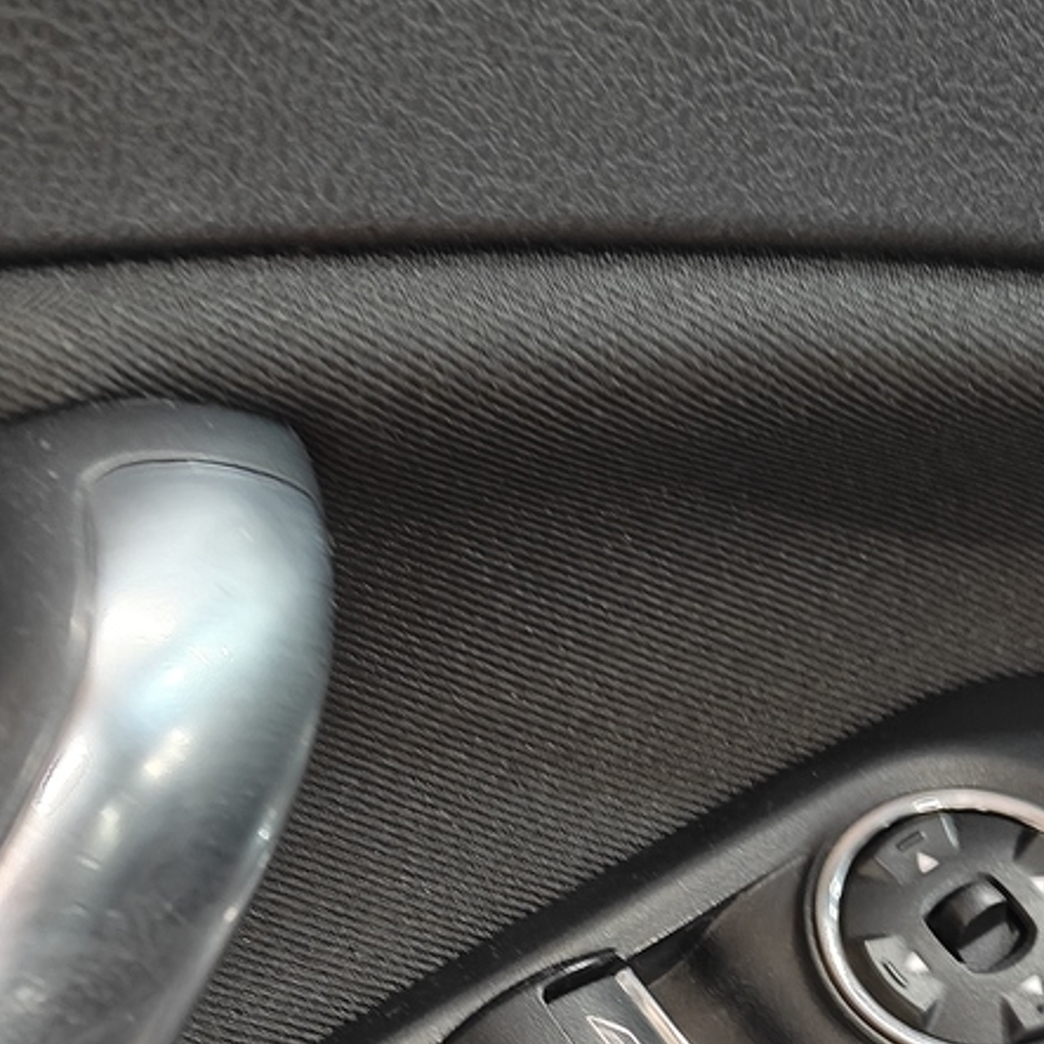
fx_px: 2354
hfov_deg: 25.0
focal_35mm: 69
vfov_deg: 23.5
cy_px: 1150
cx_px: 518
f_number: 1.8
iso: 1600
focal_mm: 5.59
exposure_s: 1/26
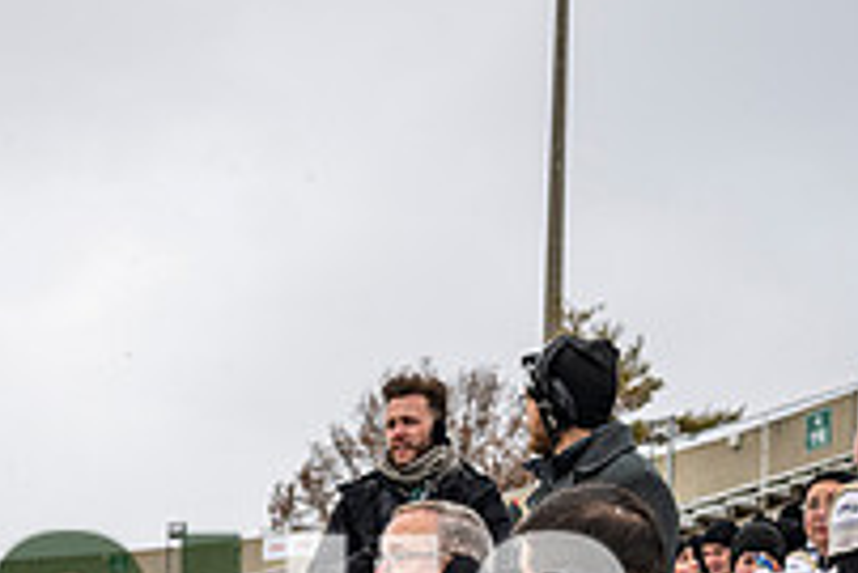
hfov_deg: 29.1
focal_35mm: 69
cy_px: 732
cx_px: 310
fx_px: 1646
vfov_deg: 18.5
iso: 160
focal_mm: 24
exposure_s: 1/500
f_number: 2.8
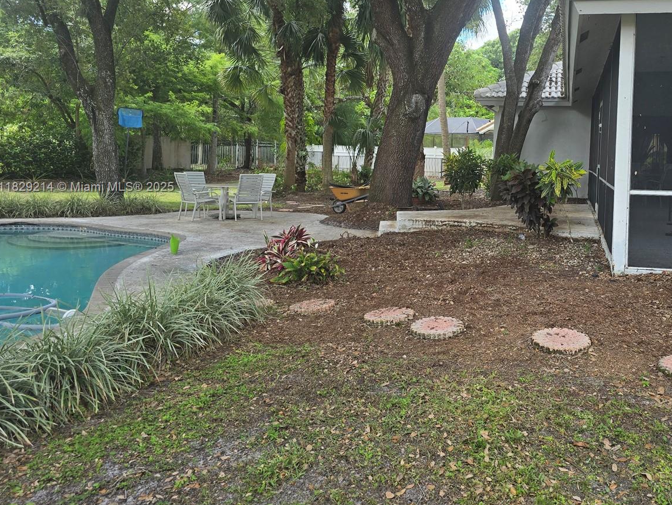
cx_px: 455
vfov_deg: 43.8
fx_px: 621
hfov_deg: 55.5
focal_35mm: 32
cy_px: 188
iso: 16
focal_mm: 6.3
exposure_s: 1/180
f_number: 1.7
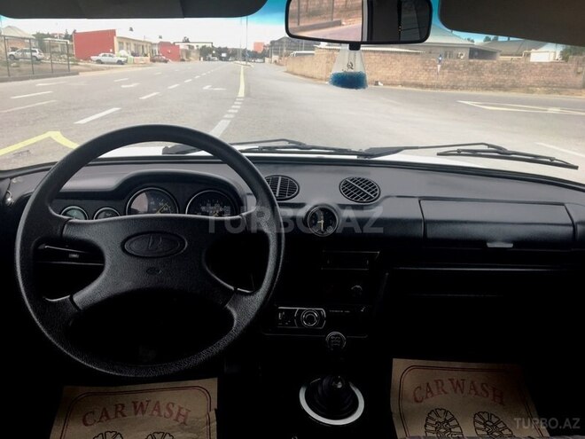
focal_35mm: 29
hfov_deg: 61.7
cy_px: 220
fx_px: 490
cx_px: 292
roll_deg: -2.5
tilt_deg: -17.7
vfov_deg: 48.2
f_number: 2.2
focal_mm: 4.15
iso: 32
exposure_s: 1/100
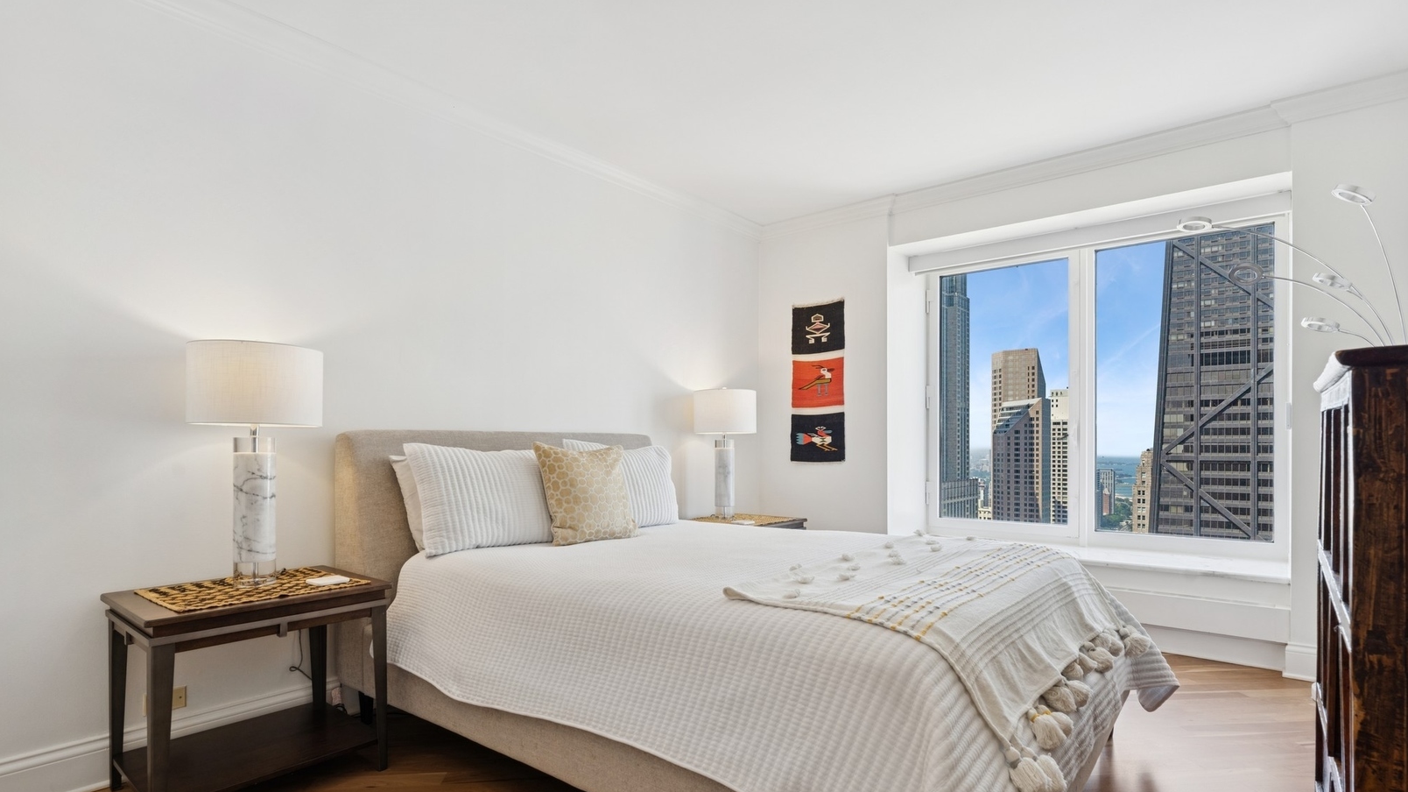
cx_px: 706
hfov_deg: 89.6
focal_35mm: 19
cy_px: 456
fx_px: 709
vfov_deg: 58.1
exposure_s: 1/100
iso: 320
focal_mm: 18
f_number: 8
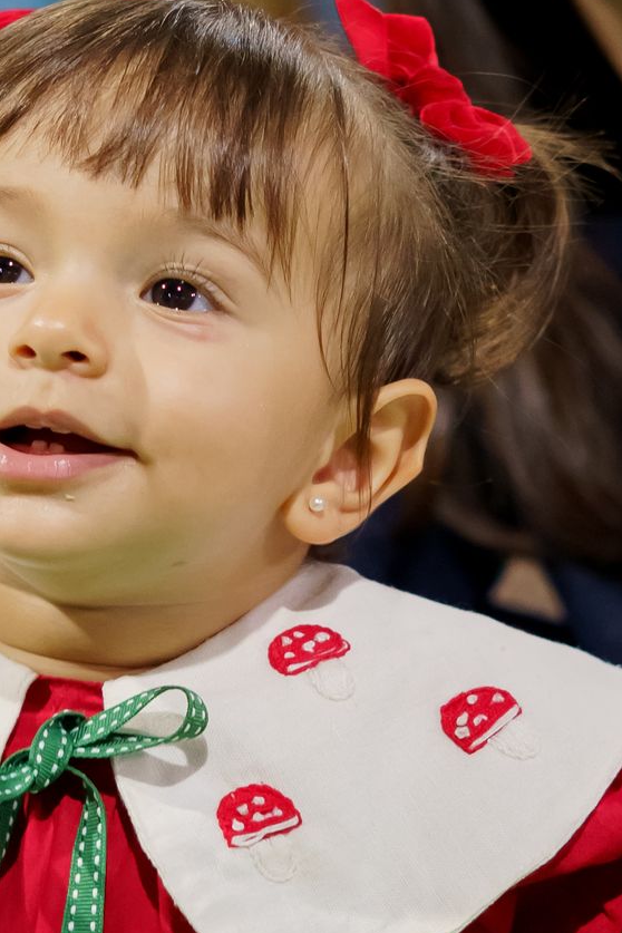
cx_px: 391
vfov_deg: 11.9
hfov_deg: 8.0
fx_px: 4457
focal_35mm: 172
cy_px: 289
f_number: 2.8
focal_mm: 50
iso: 2500
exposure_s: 1/200
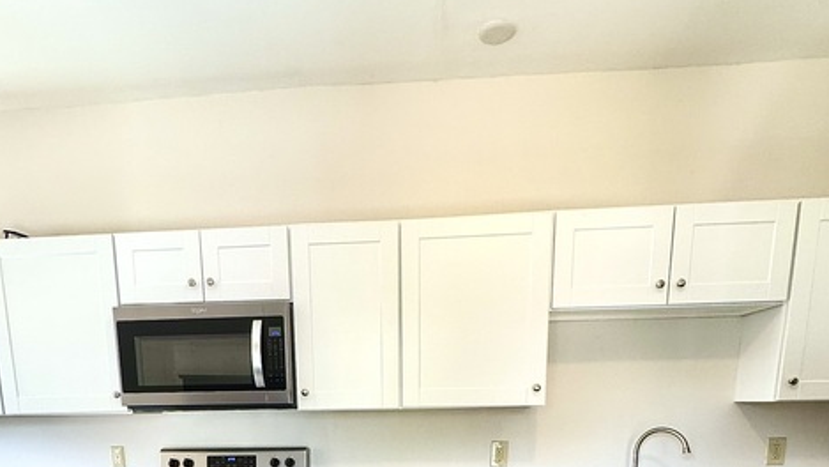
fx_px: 572
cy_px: 515
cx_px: 369
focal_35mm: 26
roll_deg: +1.3
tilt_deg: -9.8
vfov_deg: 37.2
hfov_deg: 71.7
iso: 200
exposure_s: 1/120
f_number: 2.2
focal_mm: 2.22
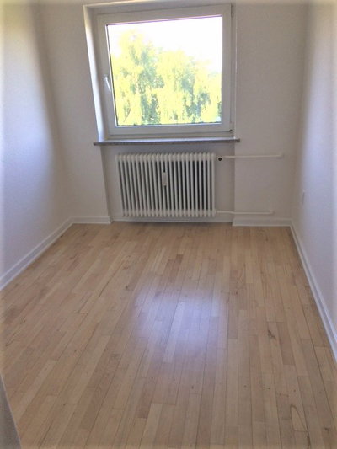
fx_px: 376
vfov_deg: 61.6
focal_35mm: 29
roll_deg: +3.5
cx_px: 168
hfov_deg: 48.2
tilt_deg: -22.4
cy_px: 224
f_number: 2.2
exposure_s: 1/100
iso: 50
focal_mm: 4.15
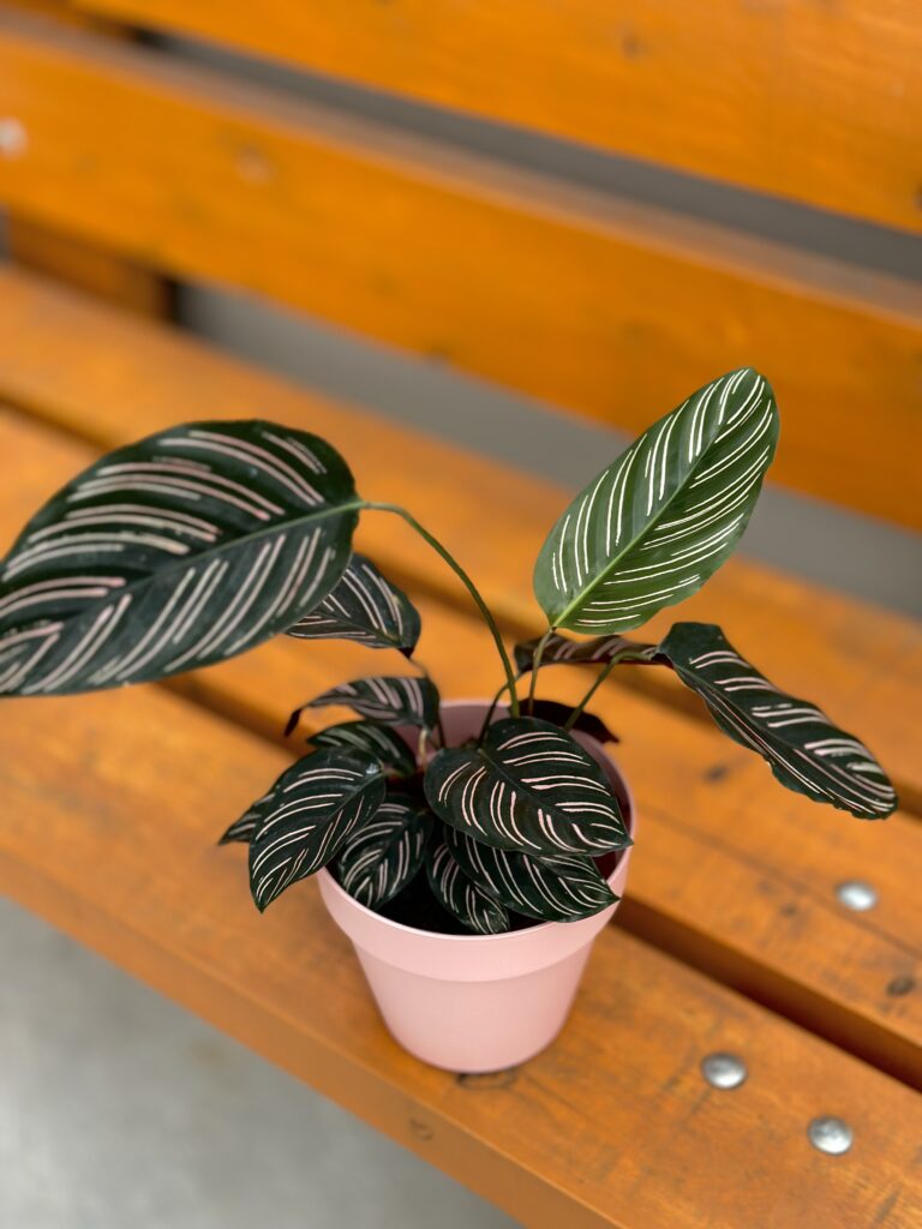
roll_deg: -0.9
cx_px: 461
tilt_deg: -38.5
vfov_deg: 39.7
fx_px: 1705
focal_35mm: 48
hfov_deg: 30.3
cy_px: 614
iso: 80
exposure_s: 1/1497
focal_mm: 6.86
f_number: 1.78
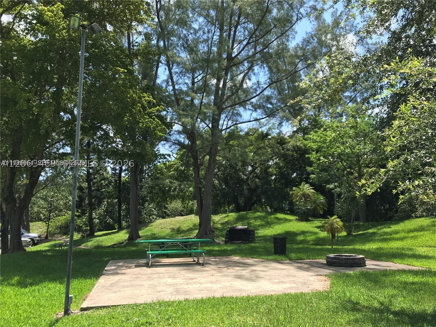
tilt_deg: +11.0
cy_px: 164
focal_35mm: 28
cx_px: 218
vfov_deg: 49.7
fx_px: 353
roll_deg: +1.2
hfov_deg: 63.4
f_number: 1.8
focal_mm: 3.99
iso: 20
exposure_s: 1/1168
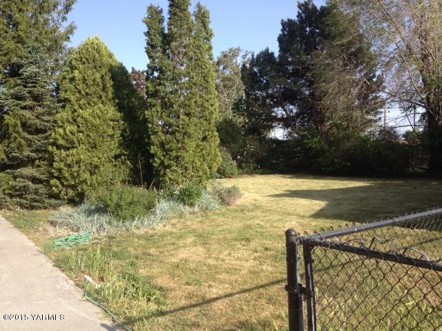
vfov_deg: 40.7
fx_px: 447
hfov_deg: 52.6
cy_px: 166
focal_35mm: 35
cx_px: 221
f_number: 2.4
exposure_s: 1/800
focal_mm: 4.28
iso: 50
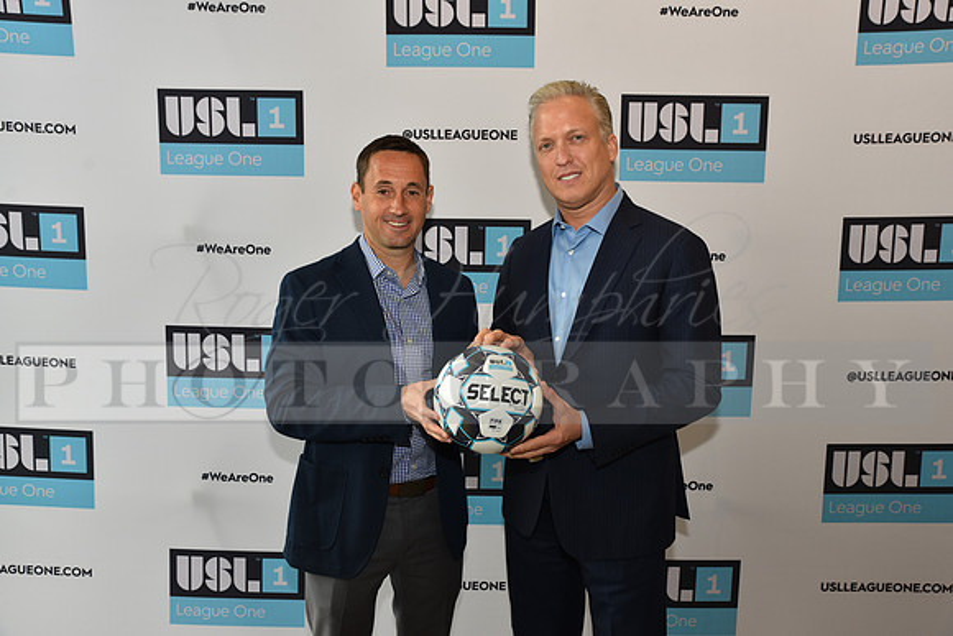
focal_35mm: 32
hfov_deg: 58.7
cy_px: 318
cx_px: 476
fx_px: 847
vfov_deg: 41.1
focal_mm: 32
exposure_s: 1/60
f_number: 5.6
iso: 400
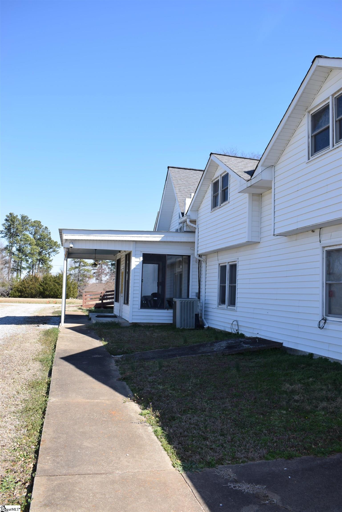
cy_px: 256
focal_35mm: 33
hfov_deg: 40.0
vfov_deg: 57.2
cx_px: 171
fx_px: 470
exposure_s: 1/200
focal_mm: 22
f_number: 7.1
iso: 100
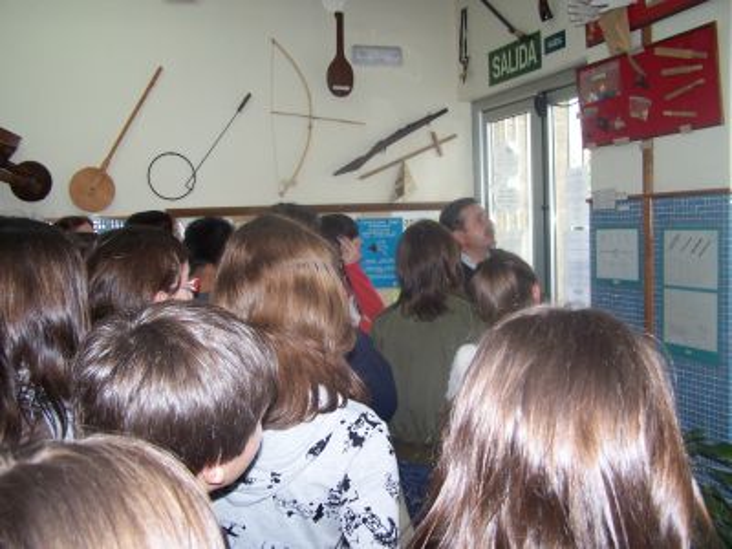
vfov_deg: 37.7
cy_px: 274
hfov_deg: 49.0
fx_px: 804
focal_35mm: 38
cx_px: 366
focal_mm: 6.3
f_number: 2.8
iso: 140
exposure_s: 1/60
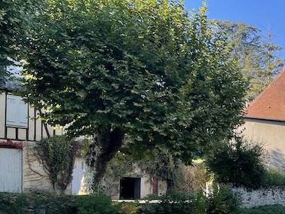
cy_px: 203
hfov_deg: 31.8
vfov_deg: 25.5
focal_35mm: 55
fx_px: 453
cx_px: 296
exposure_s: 1/666
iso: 32
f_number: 1.6
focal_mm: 4.2
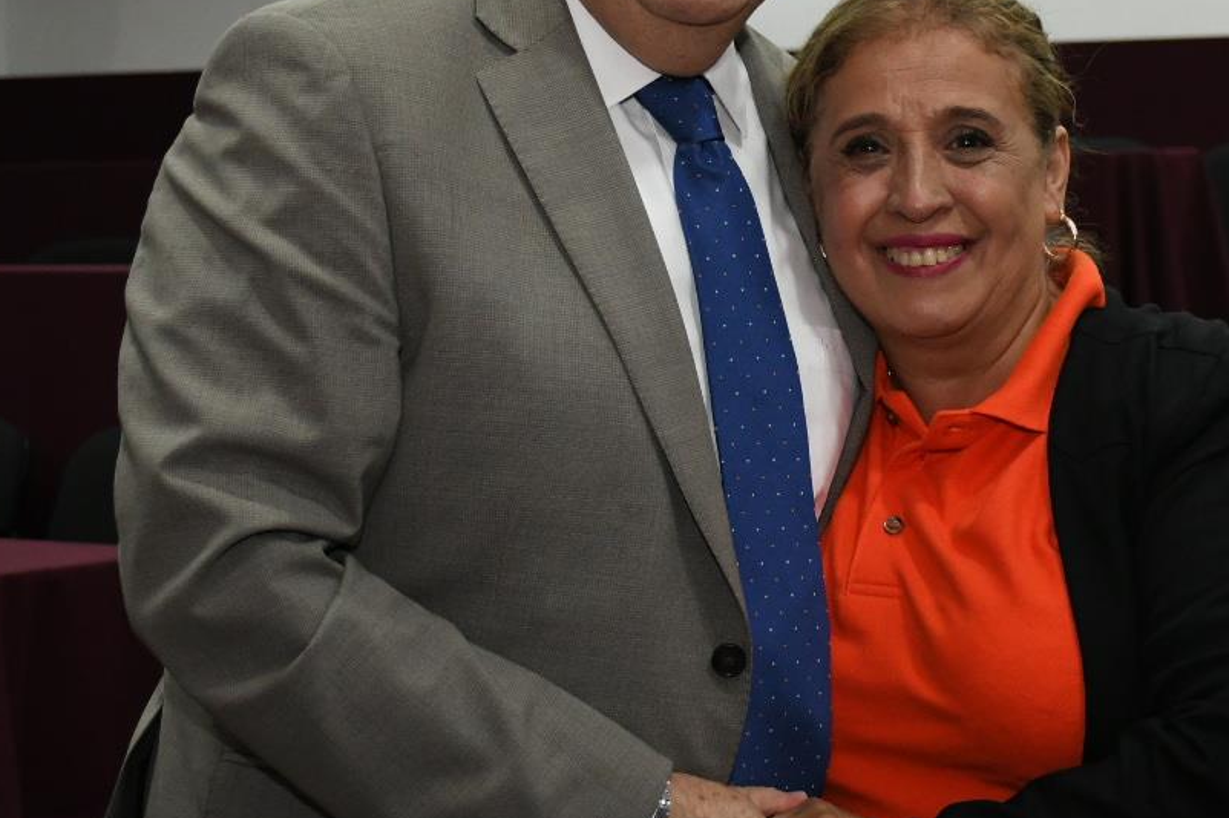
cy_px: 320
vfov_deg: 14.1
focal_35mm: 97
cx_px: 854
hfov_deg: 20.9
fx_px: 3310
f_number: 4
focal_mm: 32
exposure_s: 1/100
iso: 1600
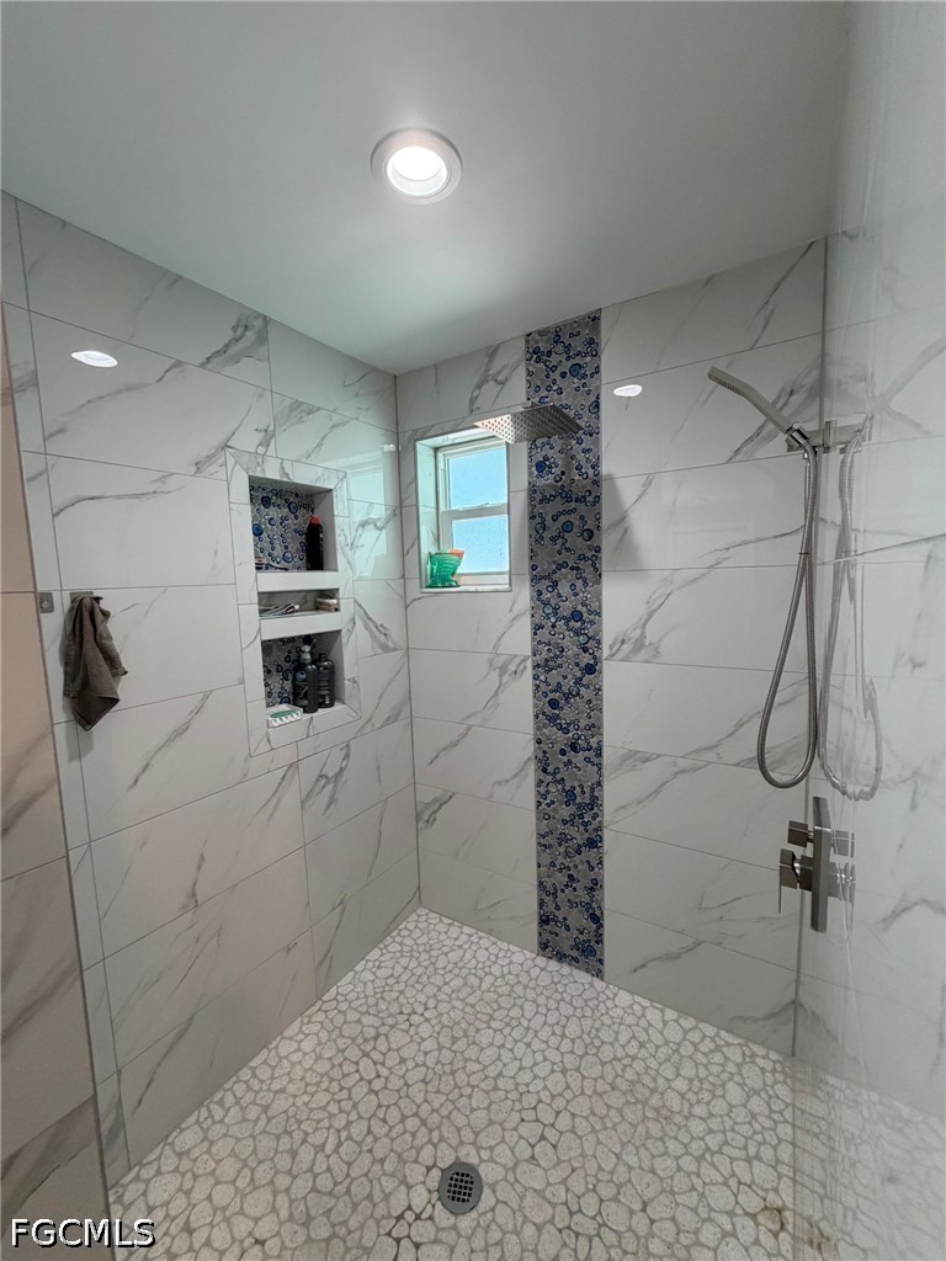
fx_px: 510
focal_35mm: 14
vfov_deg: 102.1
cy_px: 630
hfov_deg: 85.7
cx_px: 473
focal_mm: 2.22
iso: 250
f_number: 2.2
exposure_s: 1/120
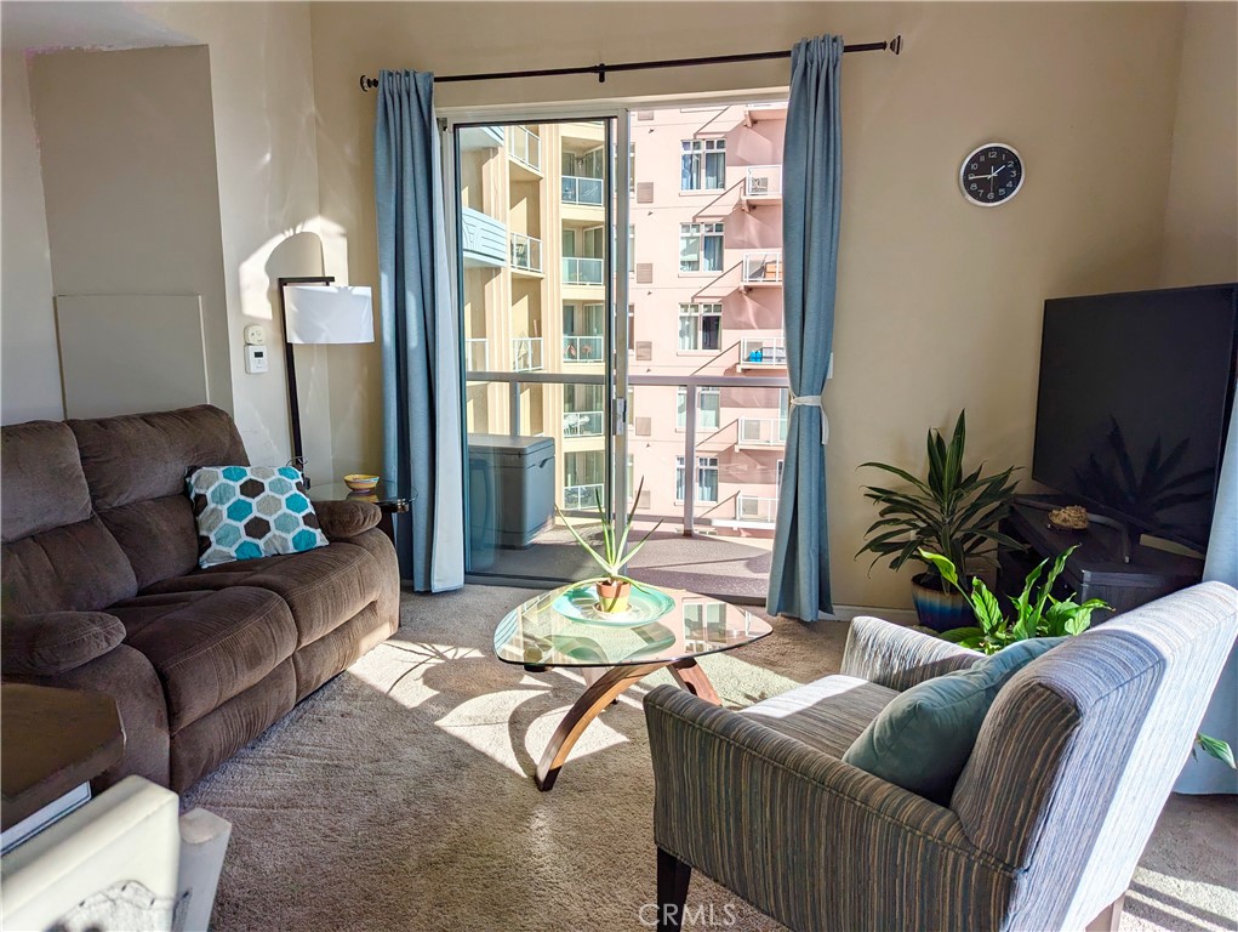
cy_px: 466
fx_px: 859
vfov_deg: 56.9
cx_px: 619
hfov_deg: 71.5
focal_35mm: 24
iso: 47
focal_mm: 6.81
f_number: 1.85
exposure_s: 1/1855
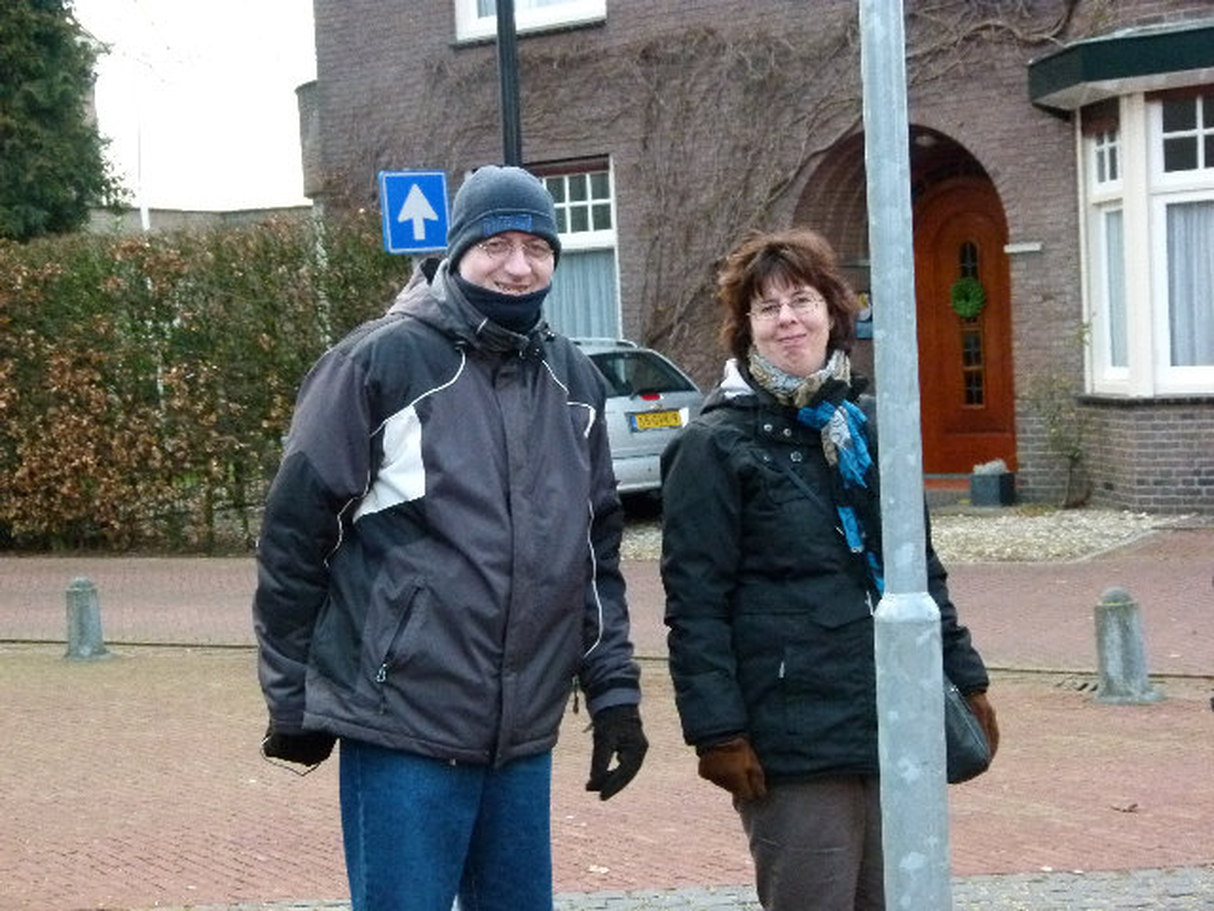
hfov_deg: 30.3
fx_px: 2245
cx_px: 607
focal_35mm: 64
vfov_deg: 22.9
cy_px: 456
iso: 640
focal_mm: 11.6
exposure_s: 1/250
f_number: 3.3
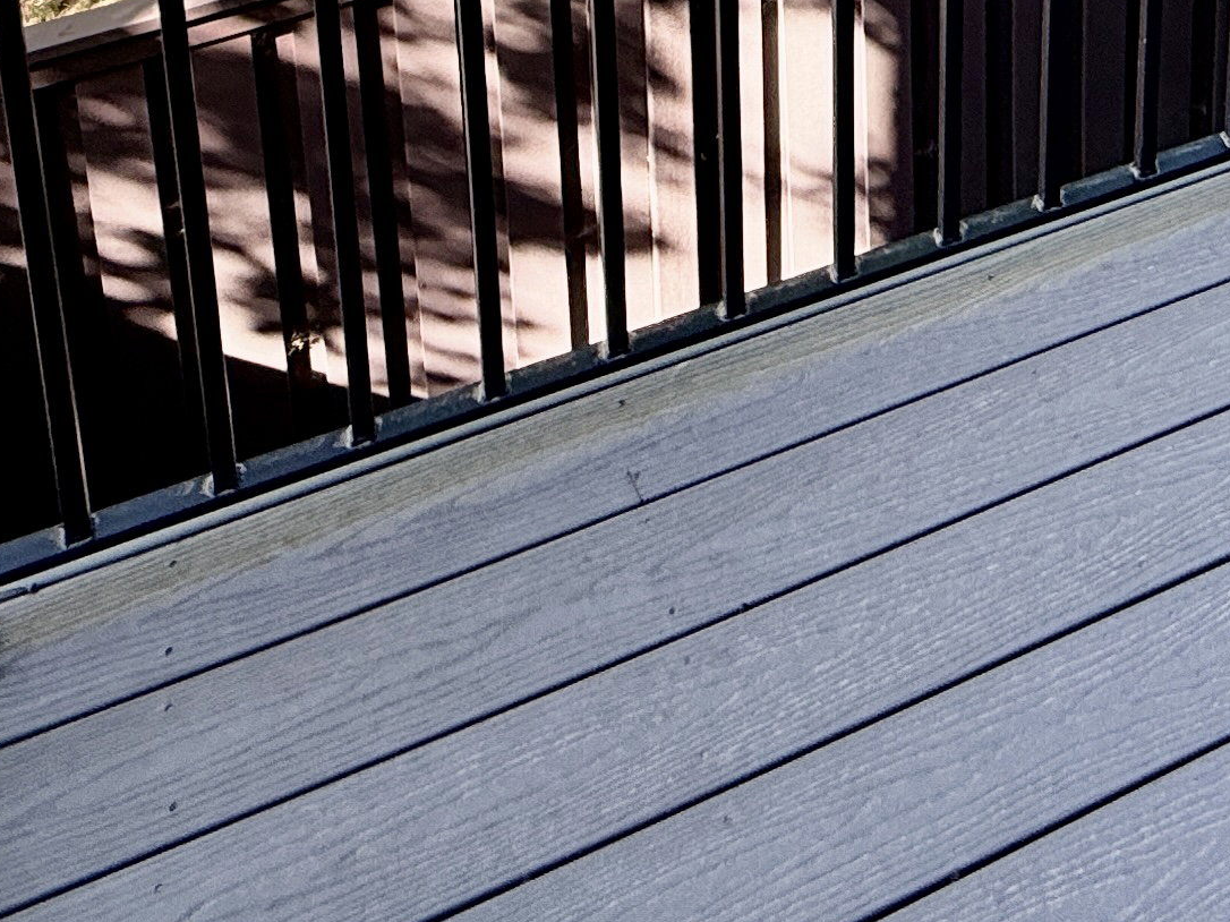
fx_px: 1847
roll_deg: -1.5
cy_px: -762
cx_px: 1071
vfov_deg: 19.9
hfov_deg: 35.0
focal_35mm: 52
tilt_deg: -13.2
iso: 64
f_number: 2.2
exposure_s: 1/137
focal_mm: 2.22
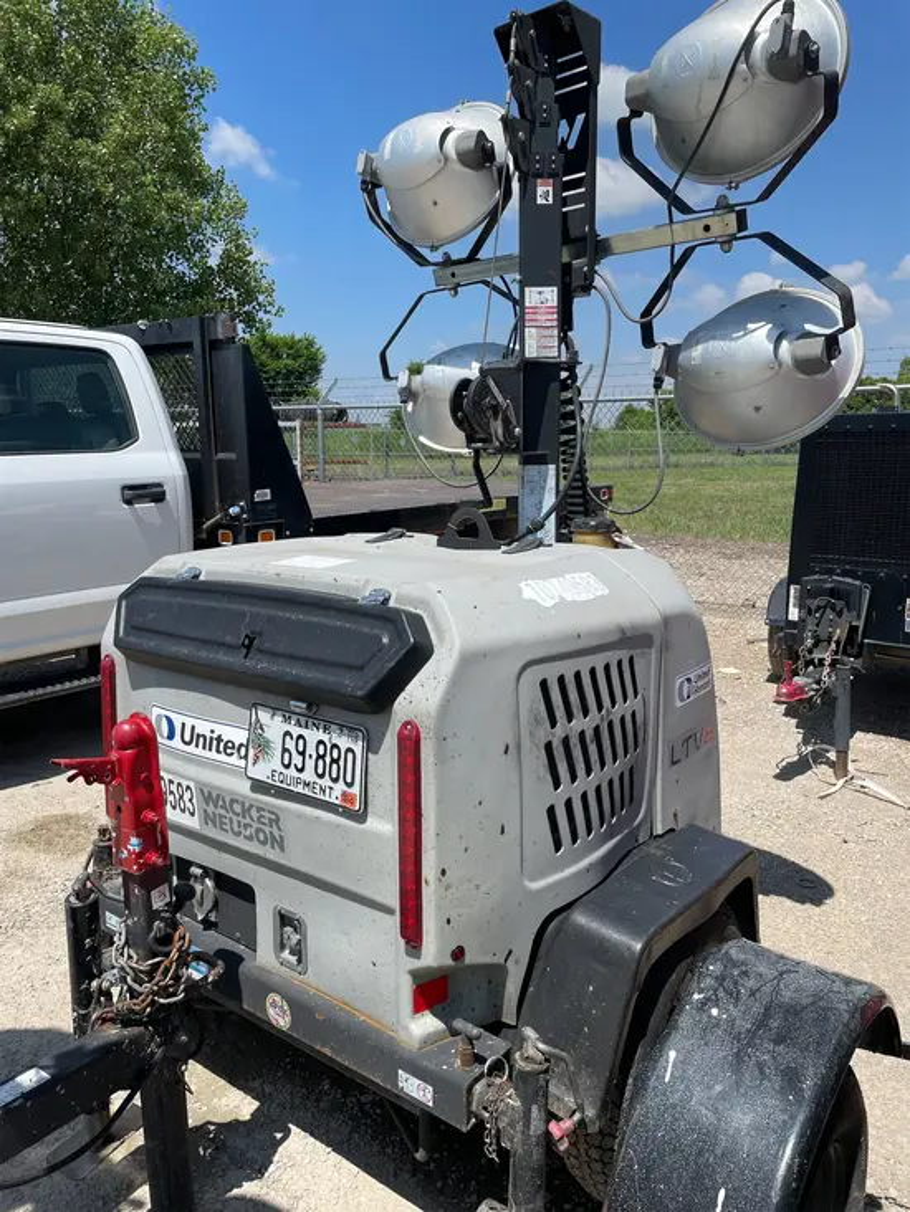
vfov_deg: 67.3
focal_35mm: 26
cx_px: 455
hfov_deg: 53.1
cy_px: 606
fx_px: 911
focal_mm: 4.2
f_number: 1.6
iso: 50
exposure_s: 1/5556
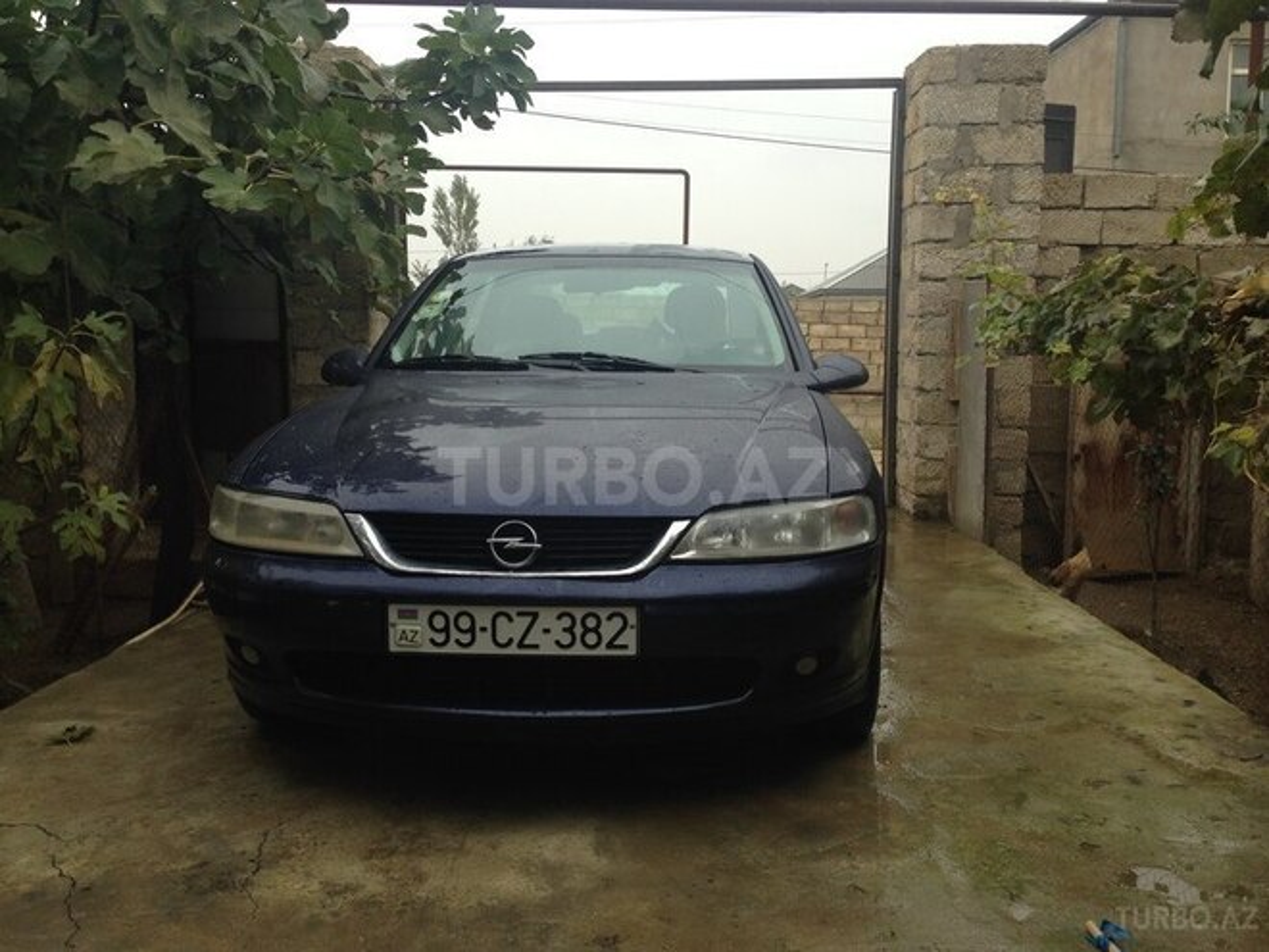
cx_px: 634
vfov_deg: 42.9
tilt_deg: -8.8
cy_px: 476
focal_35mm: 33
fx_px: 1210
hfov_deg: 55.4
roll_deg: -1.0
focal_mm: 4.12
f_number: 2.4
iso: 50
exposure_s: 1/179
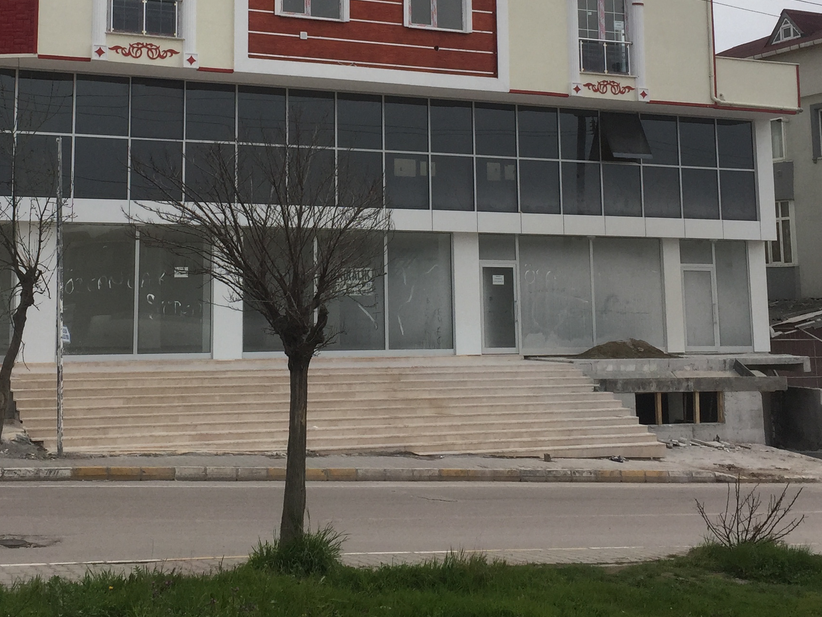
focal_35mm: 55
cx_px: 309
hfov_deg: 34.8
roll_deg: +0.2
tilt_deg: +8.8
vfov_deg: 26.2
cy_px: 138
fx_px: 1306
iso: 32
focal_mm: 4.15
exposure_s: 1/2639
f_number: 2.2
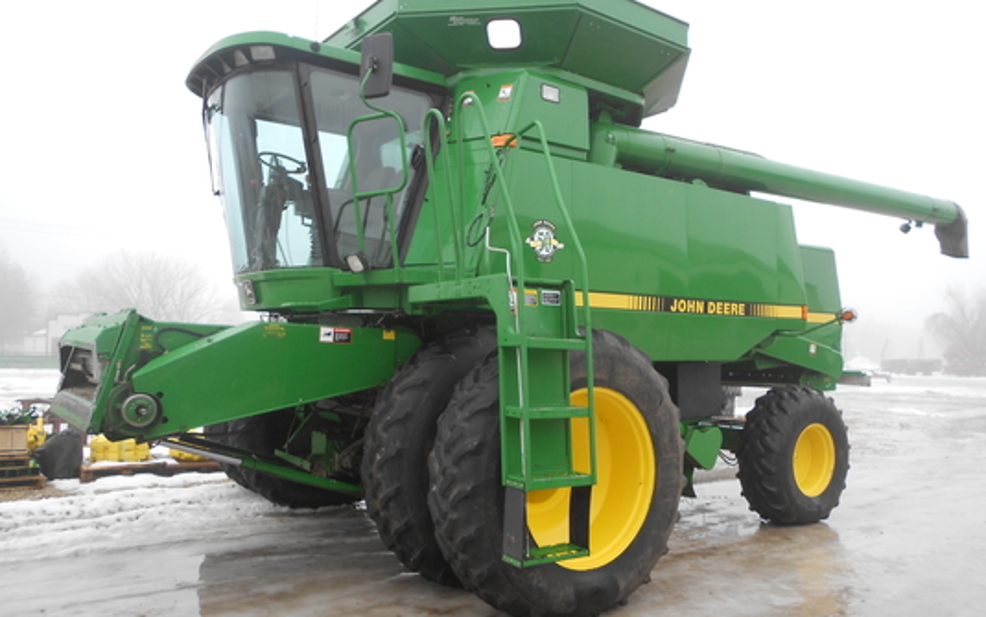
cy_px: 322
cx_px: 498
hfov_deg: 66.4
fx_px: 753
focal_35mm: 28
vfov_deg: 44.6
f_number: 3.2
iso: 80
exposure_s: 1/60
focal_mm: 4.6
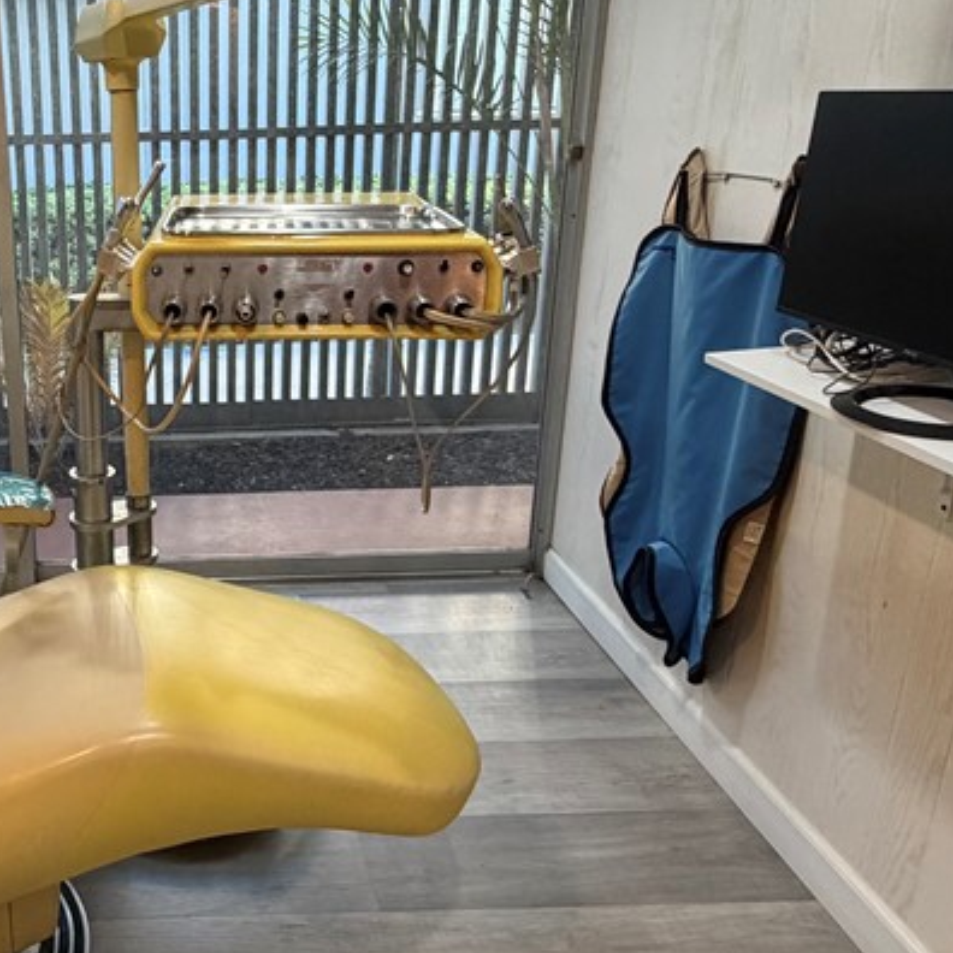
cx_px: 137
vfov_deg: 50.9
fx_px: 997
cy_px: 402
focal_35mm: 32
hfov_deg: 47.1
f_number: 2.2
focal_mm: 2.22
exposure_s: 1/107
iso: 320
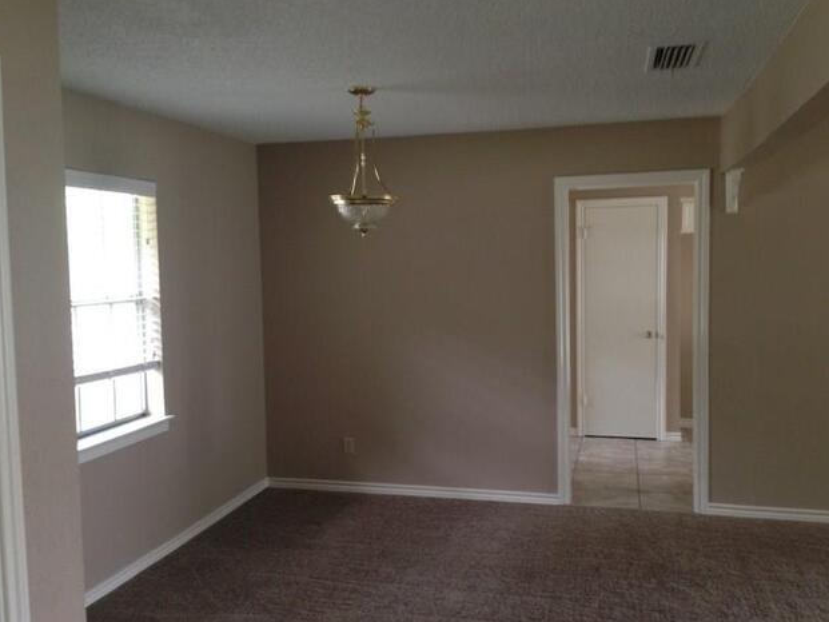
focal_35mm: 34
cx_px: 414
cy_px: 314
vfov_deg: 41.8
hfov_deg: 53.9
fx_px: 814
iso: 125
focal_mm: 4.12
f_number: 2.4
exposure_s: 1/20
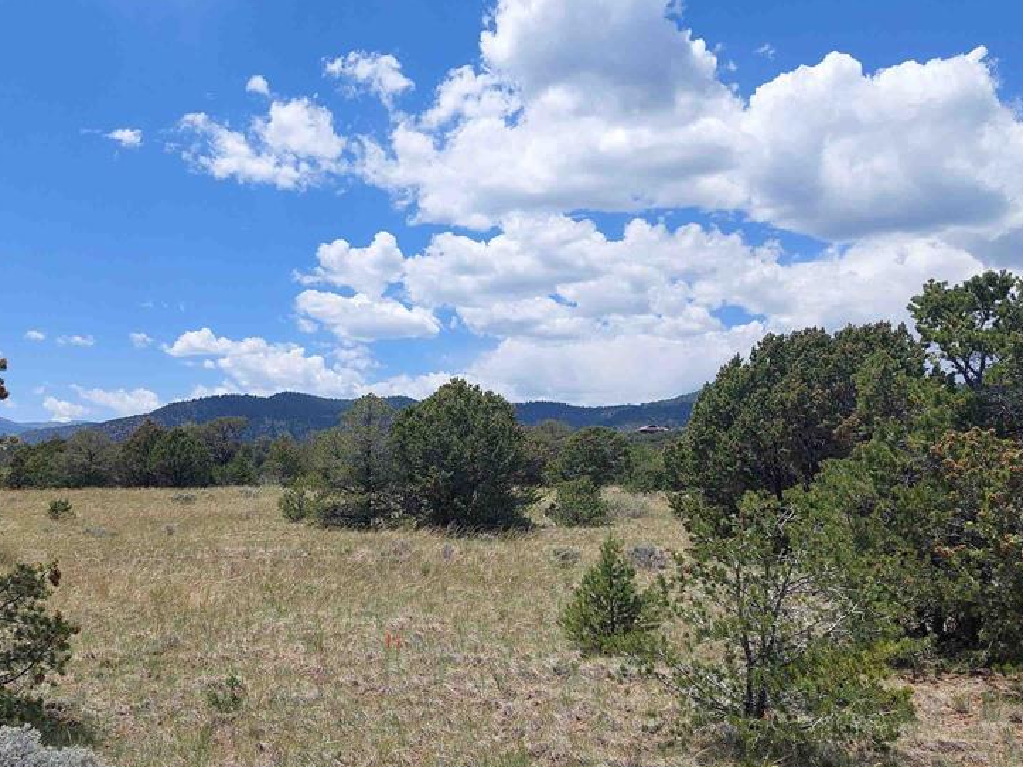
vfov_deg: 41.4
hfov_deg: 53.7
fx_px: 1005
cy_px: 494
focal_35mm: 34
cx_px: 422
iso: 40
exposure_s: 1/2082
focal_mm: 5.23
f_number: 1.8
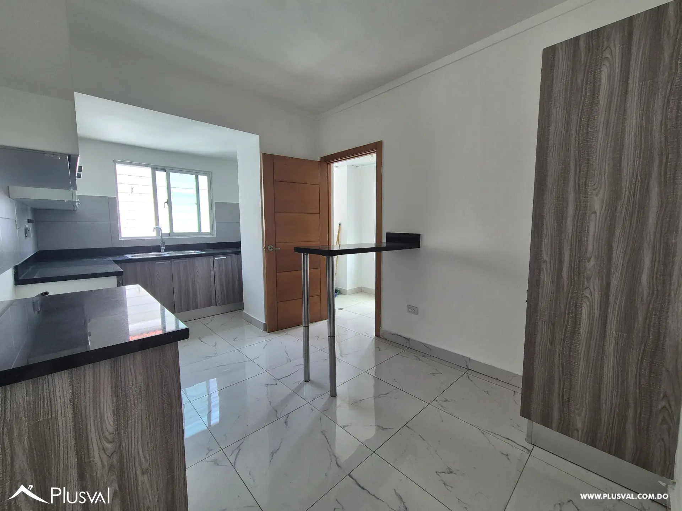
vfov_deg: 89.9
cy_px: 256
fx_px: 256
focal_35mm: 13
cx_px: 341
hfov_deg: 106.2
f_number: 2.2
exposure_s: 1/100
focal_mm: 2.2
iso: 100
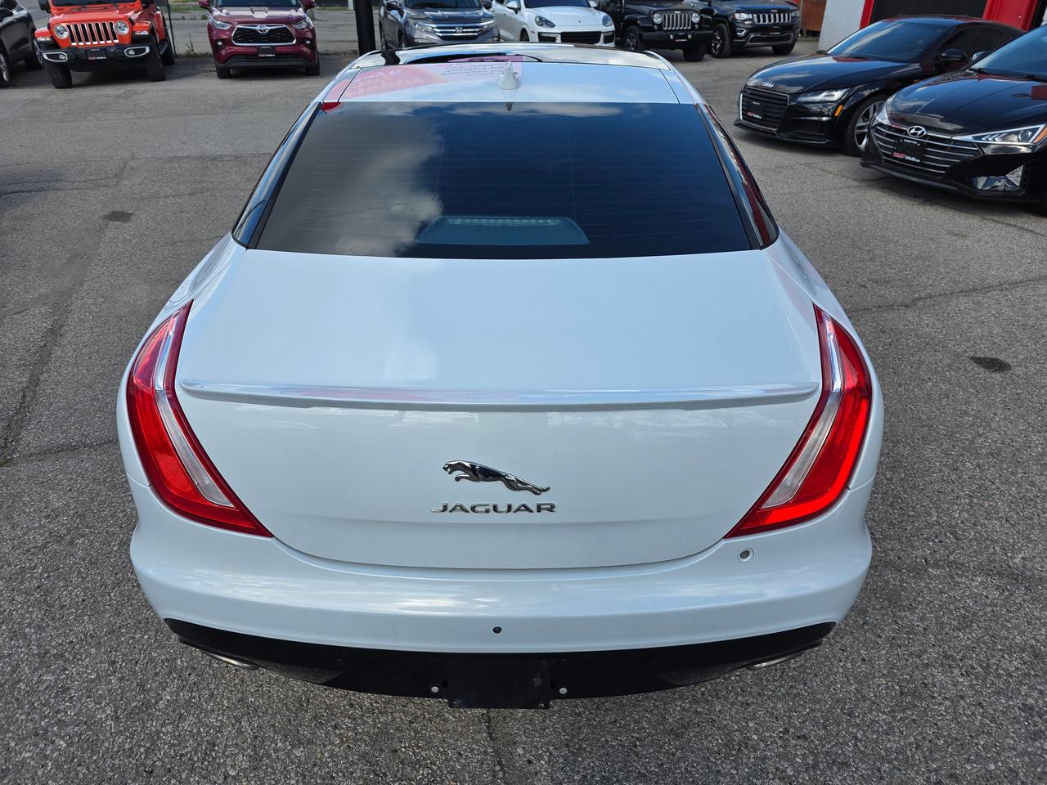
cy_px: 392
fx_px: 696
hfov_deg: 73.9
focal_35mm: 23
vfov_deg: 58.9
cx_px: 524
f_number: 1.7
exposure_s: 1/3151
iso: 80
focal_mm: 6.3
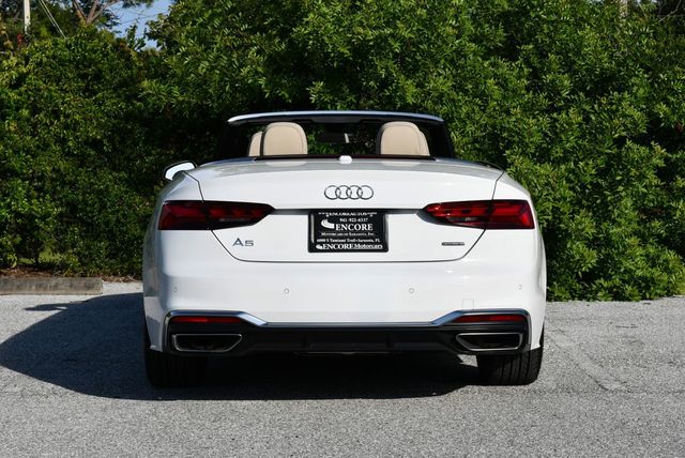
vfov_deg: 18.0
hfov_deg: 26.6
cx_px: 342
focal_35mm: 76
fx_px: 1447
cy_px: 229
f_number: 9
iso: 100
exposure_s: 1/320
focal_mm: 38
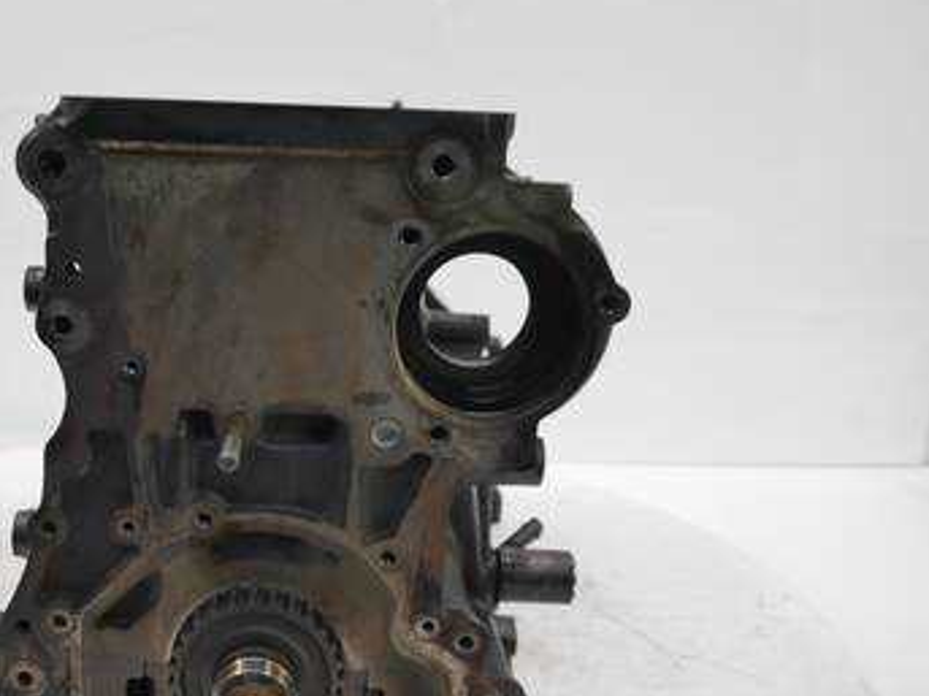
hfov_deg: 44.1
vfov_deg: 34.2
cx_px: 301
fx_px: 1127
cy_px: 428
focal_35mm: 42
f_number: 3.5
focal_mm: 15
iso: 640
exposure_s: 1/60
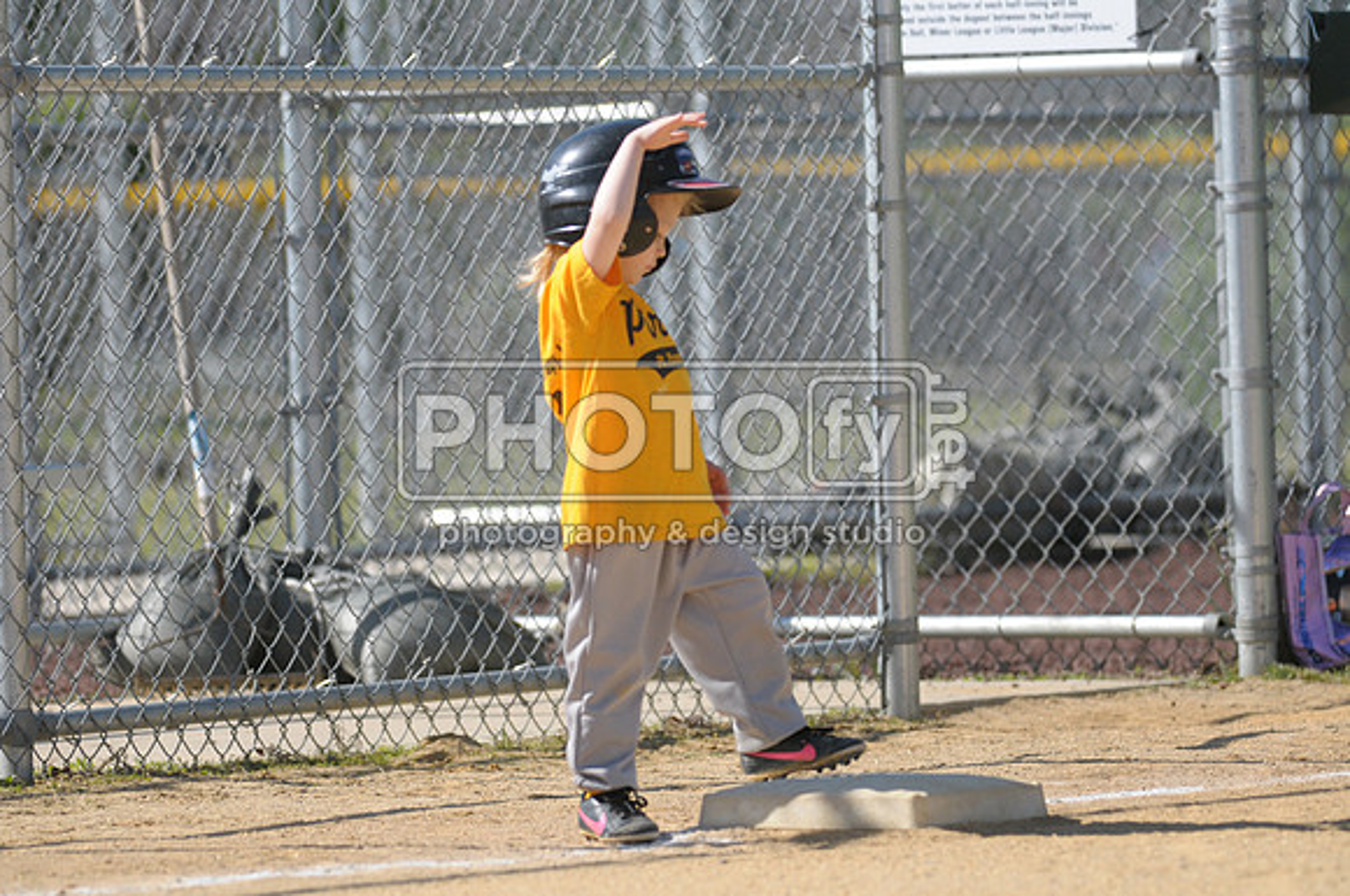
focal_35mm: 315
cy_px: 448
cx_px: 675
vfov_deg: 4.4
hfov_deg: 6.6
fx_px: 11796
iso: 640
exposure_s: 1/3200
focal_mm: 210
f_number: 4
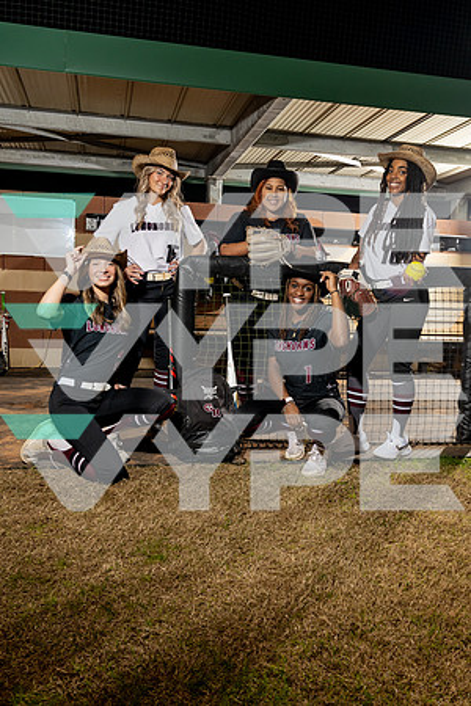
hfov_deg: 42.3
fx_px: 608
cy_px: 353
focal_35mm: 31
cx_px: 236
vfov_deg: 60.3
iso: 800
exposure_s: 1/250
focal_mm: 31
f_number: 5.6
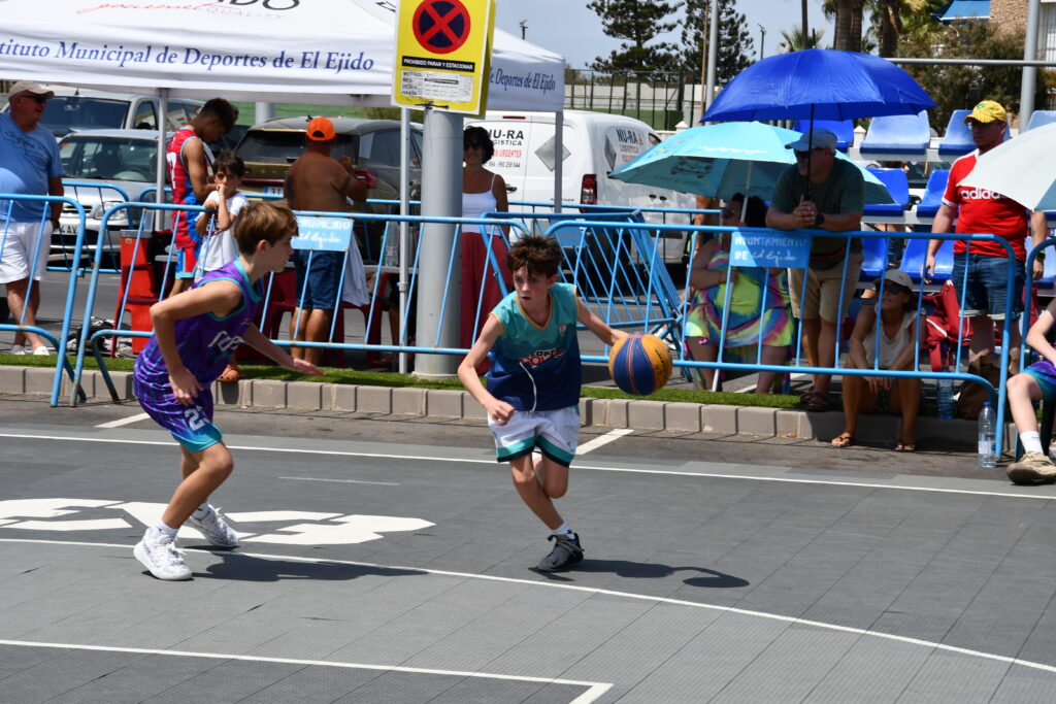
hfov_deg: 19.5
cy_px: 352
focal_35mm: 105
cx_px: 528
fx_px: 3080
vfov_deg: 13.0
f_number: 10
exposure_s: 1/400
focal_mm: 70
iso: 100
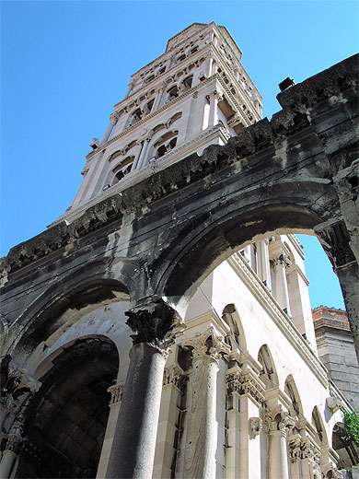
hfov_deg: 38.7
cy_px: 240
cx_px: 180
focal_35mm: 37
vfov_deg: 50.1
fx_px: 512
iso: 100
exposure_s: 1/212
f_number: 4.5
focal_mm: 5.6
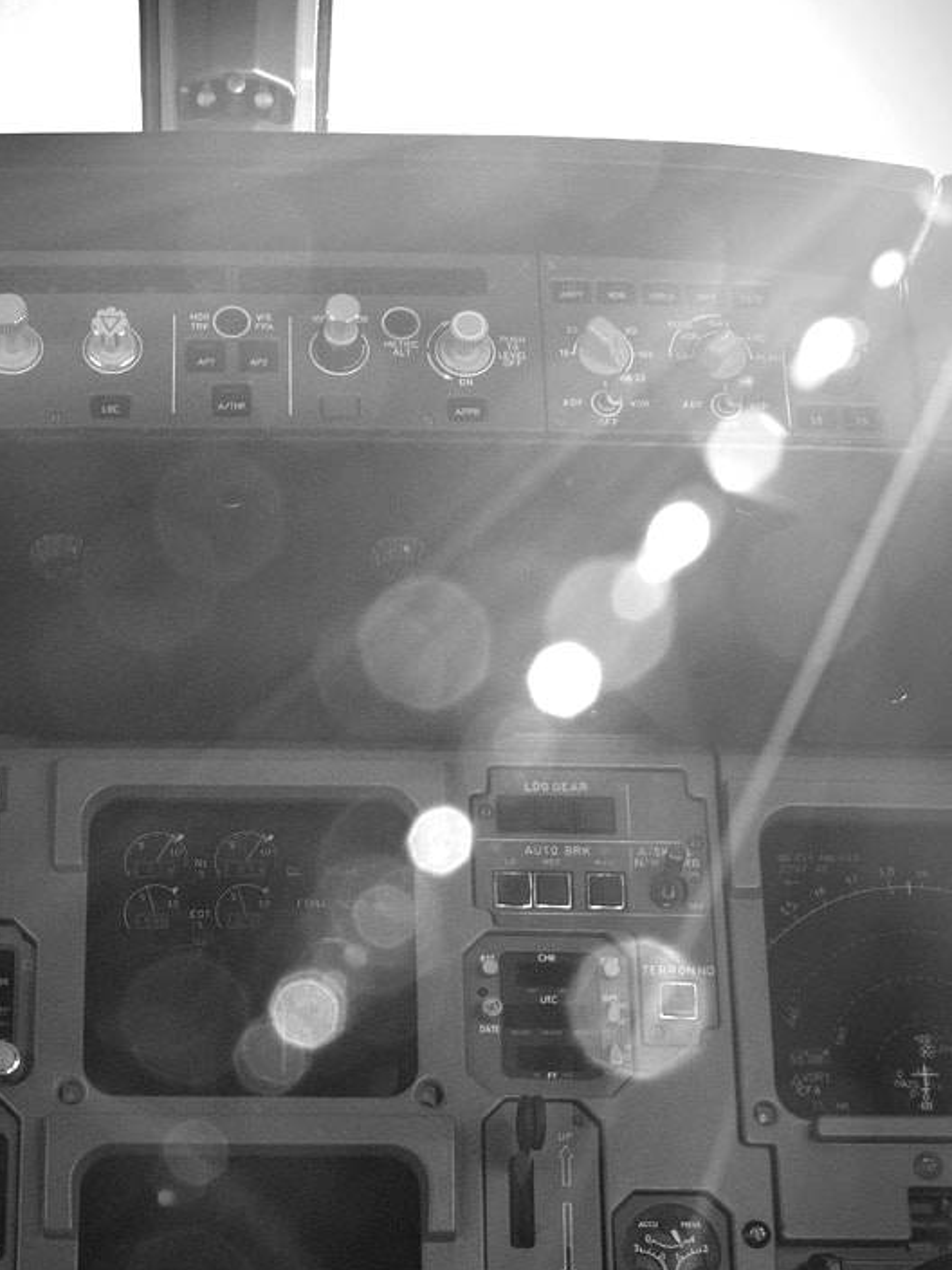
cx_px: 197
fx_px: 2163
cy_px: 1117
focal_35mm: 59
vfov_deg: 31.3
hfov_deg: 24.4
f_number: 9
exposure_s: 1/100
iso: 400
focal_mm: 18
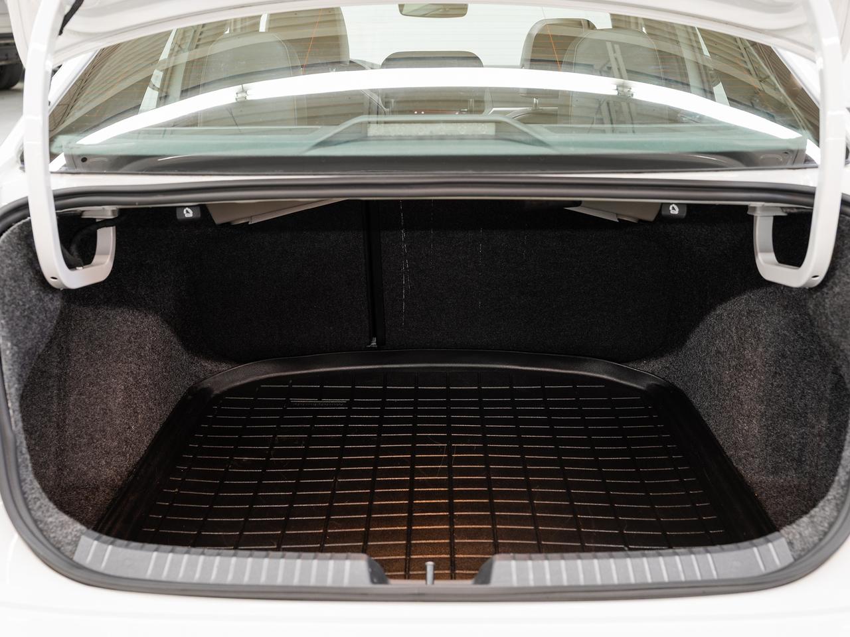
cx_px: 425
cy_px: 318
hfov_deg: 42.8
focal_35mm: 44
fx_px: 1084
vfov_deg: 32.8
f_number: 5.6
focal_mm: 40.8
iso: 100
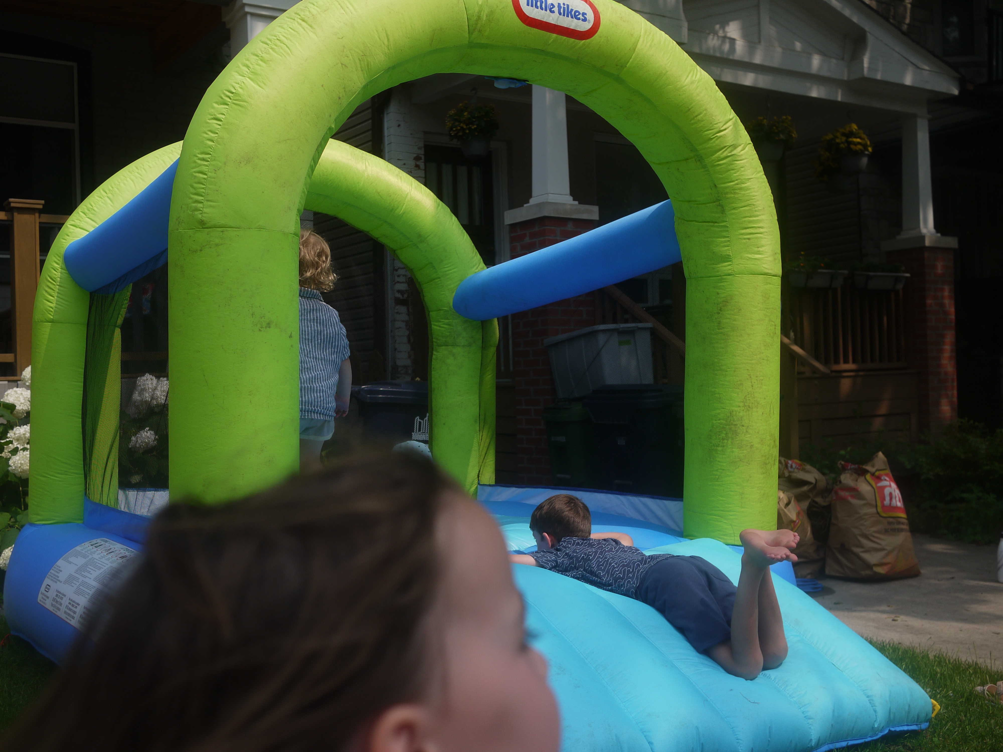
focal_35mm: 40
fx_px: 1159
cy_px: 376
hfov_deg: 46.8
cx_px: 502
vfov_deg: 36.0
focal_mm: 20
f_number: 3.2
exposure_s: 1/2500
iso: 100
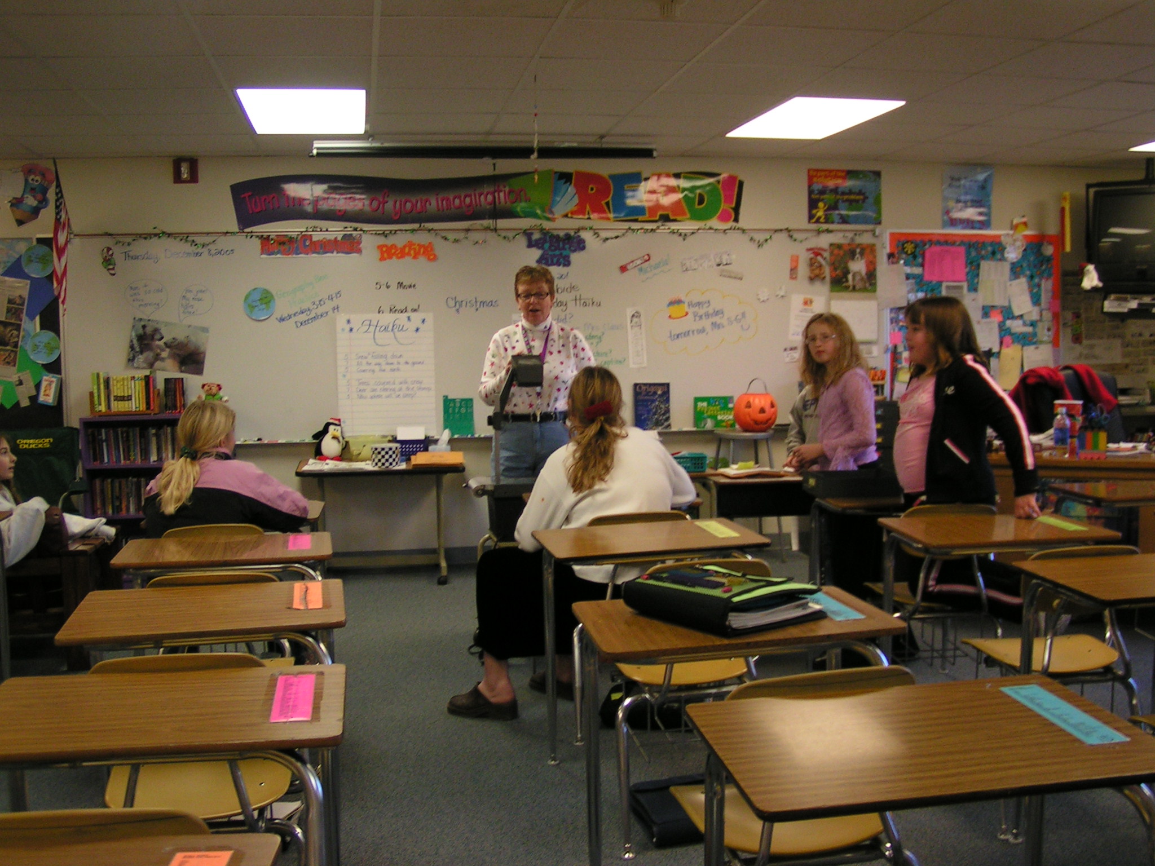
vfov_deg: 37.7
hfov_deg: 49.0
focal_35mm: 38
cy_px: 433
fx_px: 1268
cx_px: 578
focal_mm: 5.8
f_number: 2.8
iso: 100
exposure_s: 1/40
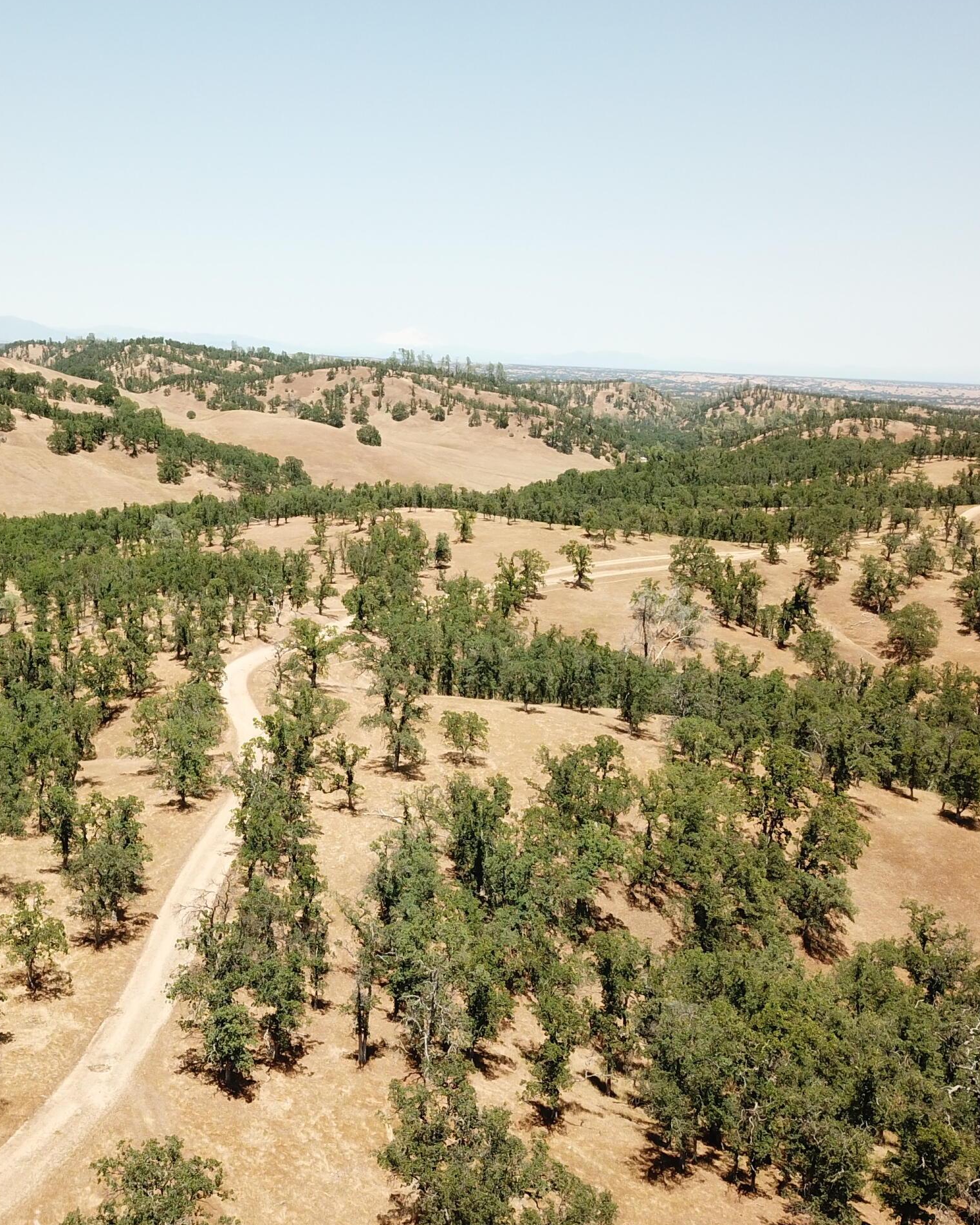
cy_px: 624
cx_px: 312
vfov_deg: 45.8
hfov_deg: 36.9
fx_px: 1450
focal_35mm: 40
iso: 100
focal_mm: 4.73
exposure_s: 1/916
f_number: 2.2
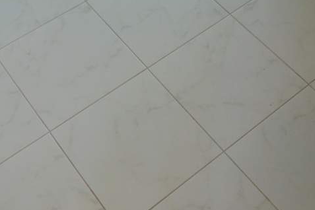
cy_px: 112
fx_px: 385
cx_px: 158
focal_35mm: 44
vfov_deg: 30.5
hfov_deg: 44.5
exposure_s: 1/30
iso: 200
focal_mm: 7.6
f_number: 3.3
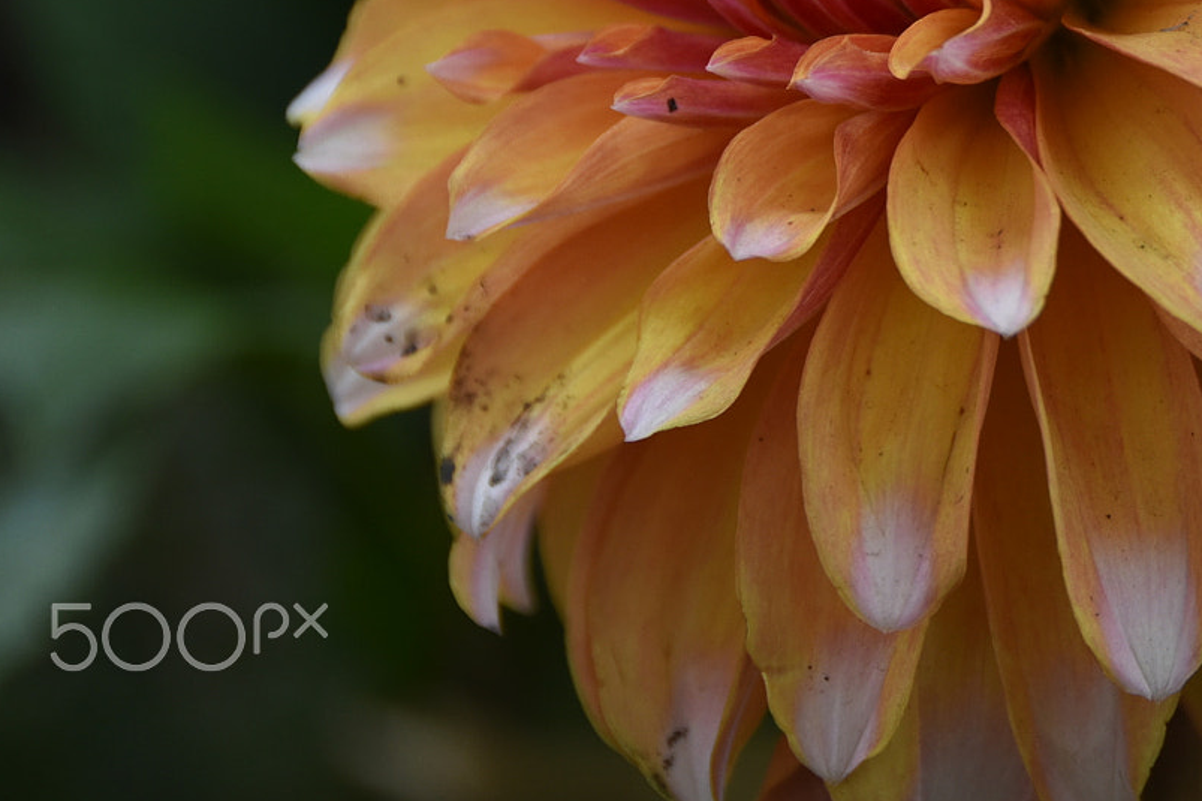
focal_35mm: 314
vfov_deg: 4.4
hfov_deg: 6.5
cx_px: 1154
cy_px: 34
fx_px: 10481
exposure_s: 1/200
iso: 250
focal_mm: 105
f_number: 5.3
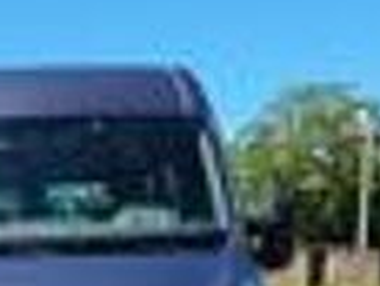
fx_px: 1077
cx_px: 14
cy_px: 436
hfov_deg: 19.5
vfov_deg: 14.1
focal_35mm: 98
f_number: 1.9
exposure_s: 1/1508
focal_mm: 2.91
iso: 50
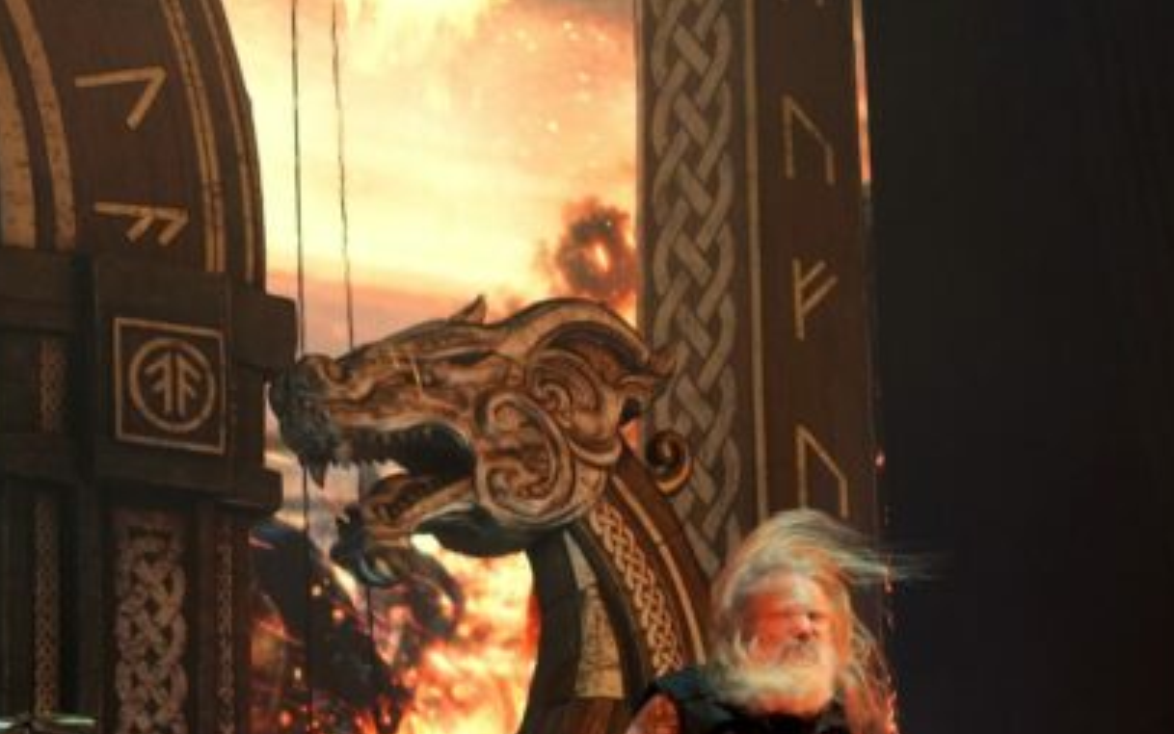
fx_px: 3328
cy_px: 734
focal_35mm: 104
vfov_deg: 12.4
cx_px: 330
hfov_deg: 19.9
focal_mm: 36
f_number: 4
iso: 400
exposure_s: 1/60
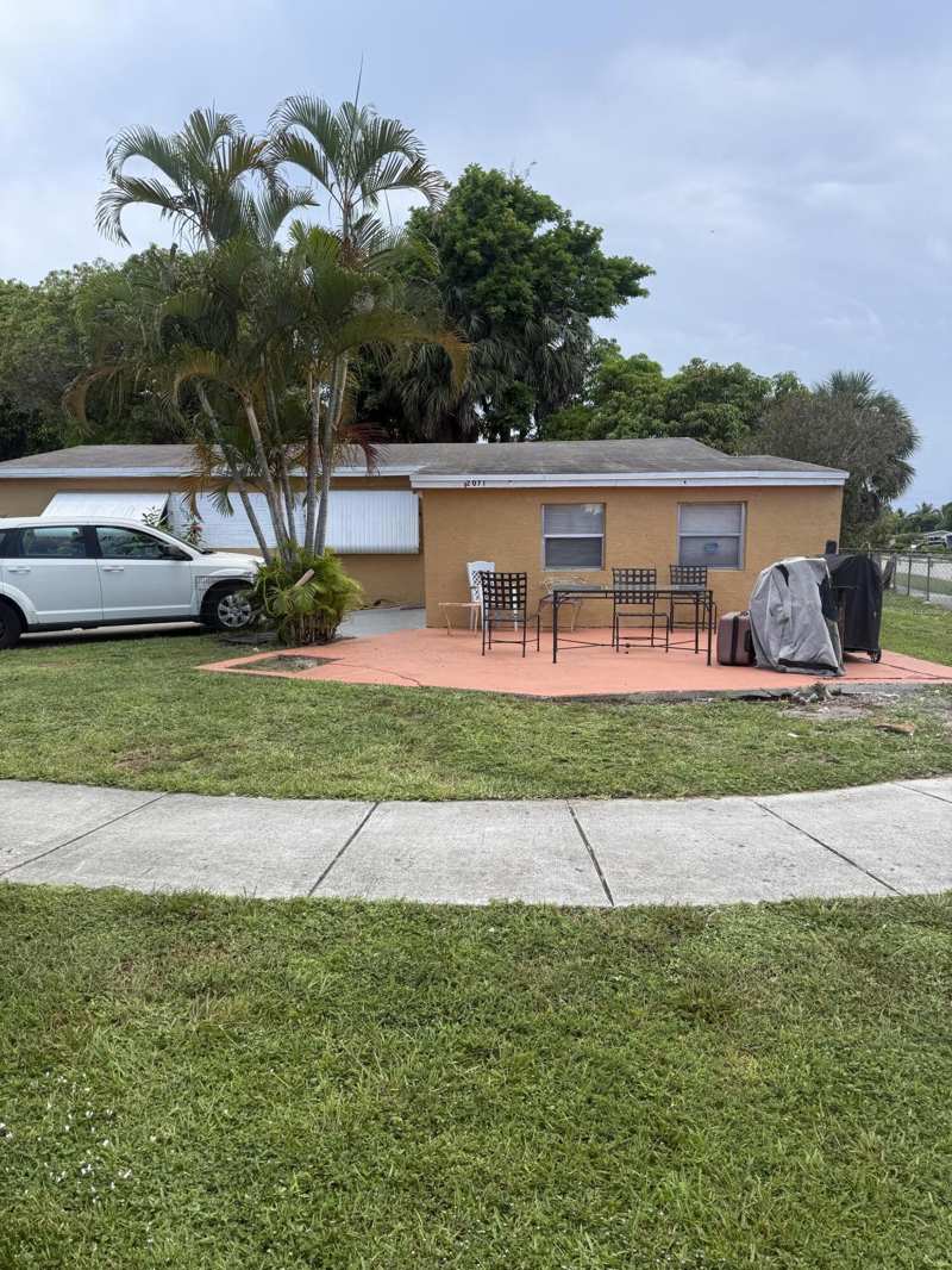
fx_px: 880
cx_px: 476
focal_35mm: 24
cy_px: 635
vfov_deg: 71.6
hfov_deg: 56.8
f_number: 1.78
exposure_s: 1/1018
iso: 80
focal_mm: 6.76
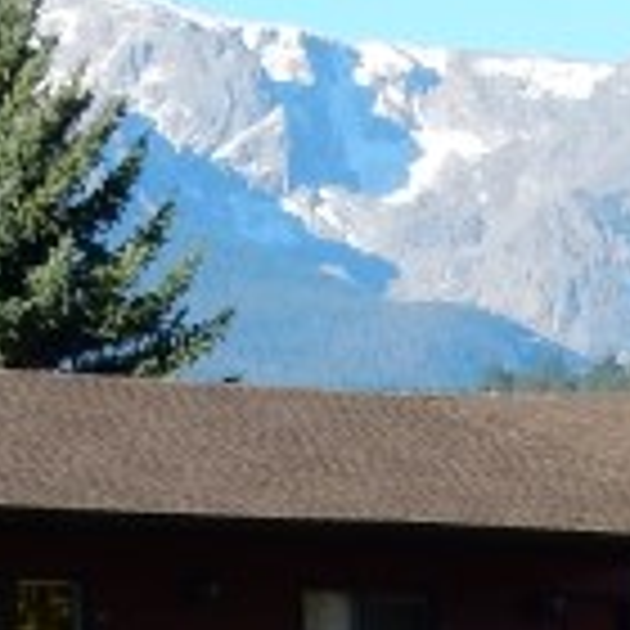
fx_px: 13157
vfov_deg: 2.7
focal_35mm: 639
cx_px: 1400
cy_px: 1359
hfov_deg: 2.7
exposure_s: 1/400
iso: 125
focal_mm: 17.6
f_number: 5.3
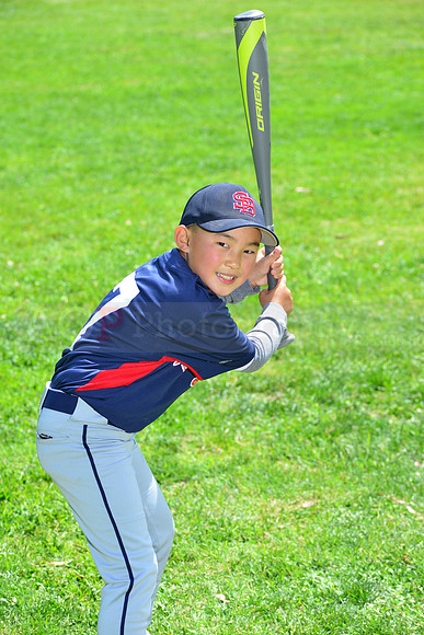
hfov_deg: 11.8
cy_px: 318
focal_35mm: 116
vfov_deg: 17.6
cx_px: 212
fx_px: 2048
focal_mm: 116
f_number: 8
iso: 200
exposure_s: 1/200
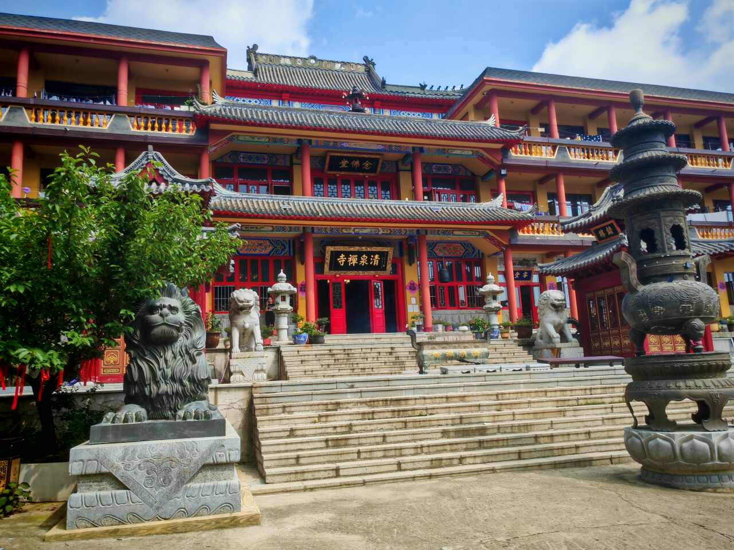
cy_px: 275
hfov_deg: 65.3
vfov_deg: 51.4
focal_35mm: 27
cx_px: 367
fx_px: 573
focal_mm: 5.52
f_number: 1.9
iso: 50
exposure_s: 1/1600
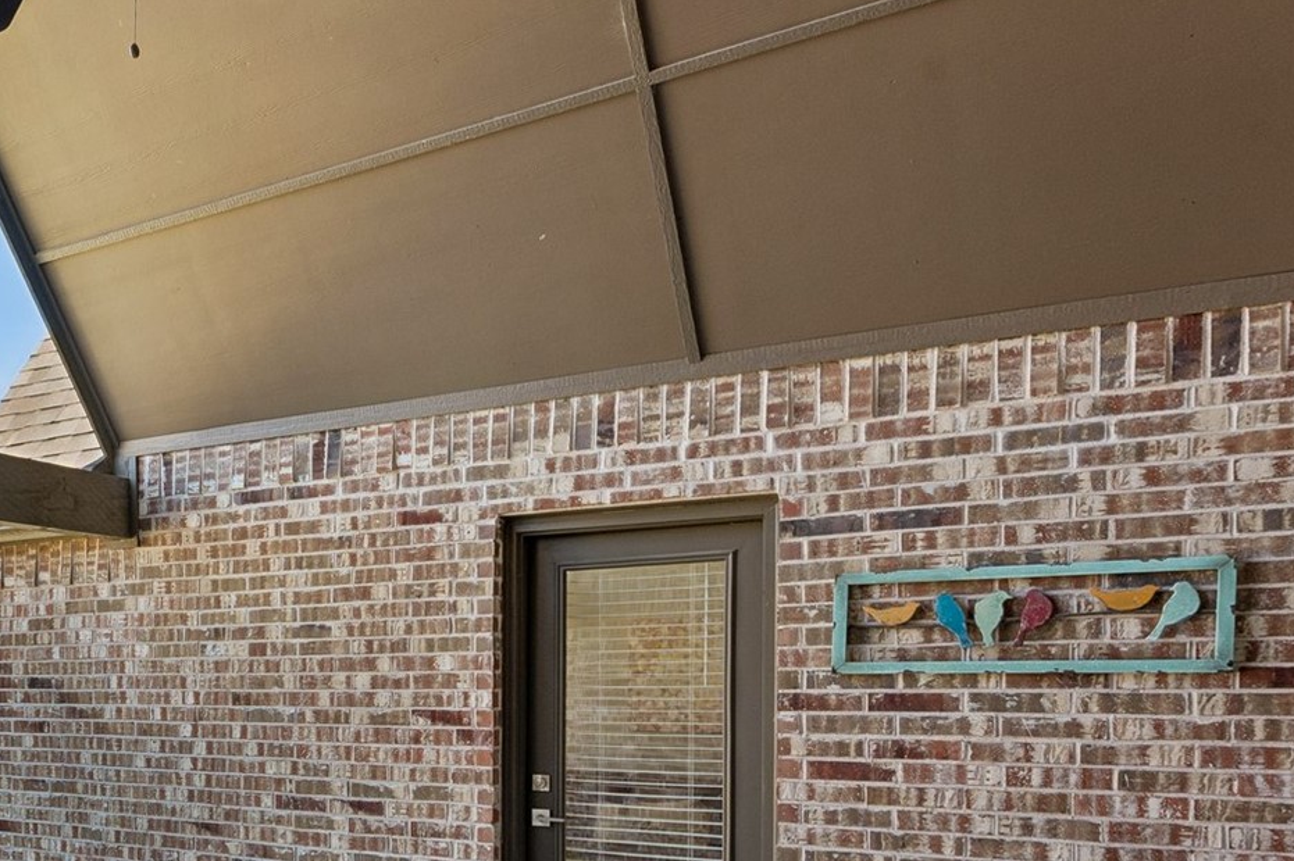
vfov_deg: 36.0
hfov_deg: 43.4
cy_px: 738
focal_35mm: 35
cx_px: -99
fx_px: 1258
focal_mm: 16
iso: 160
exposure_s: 1/30
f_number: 9
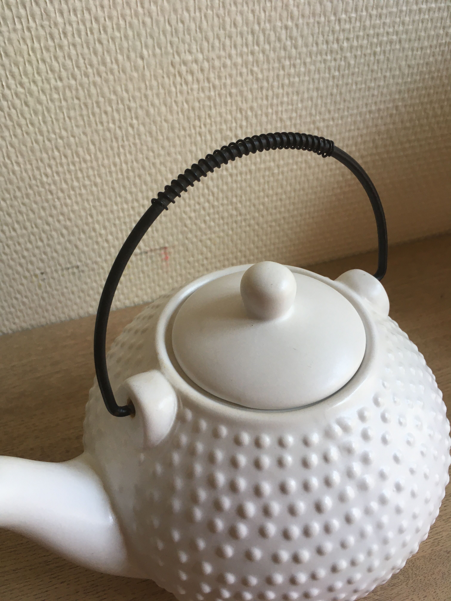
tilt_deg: -43.9
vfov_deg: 61.7
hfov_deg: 48.2
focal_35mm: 29
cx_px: 226
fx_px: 504
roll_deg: +2.5
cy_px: 300
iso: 25
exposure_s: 1/33
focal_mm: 4.15
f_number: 2.2
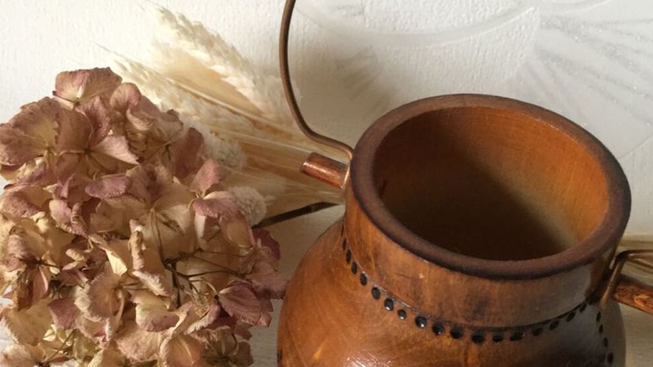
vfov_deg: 26.8
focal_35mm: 43
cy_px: 325
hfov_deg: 47.4
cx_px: 330
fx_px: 744
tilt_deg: -51.3
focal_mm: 4.15
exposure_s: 1/20
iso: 200
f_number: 2.2
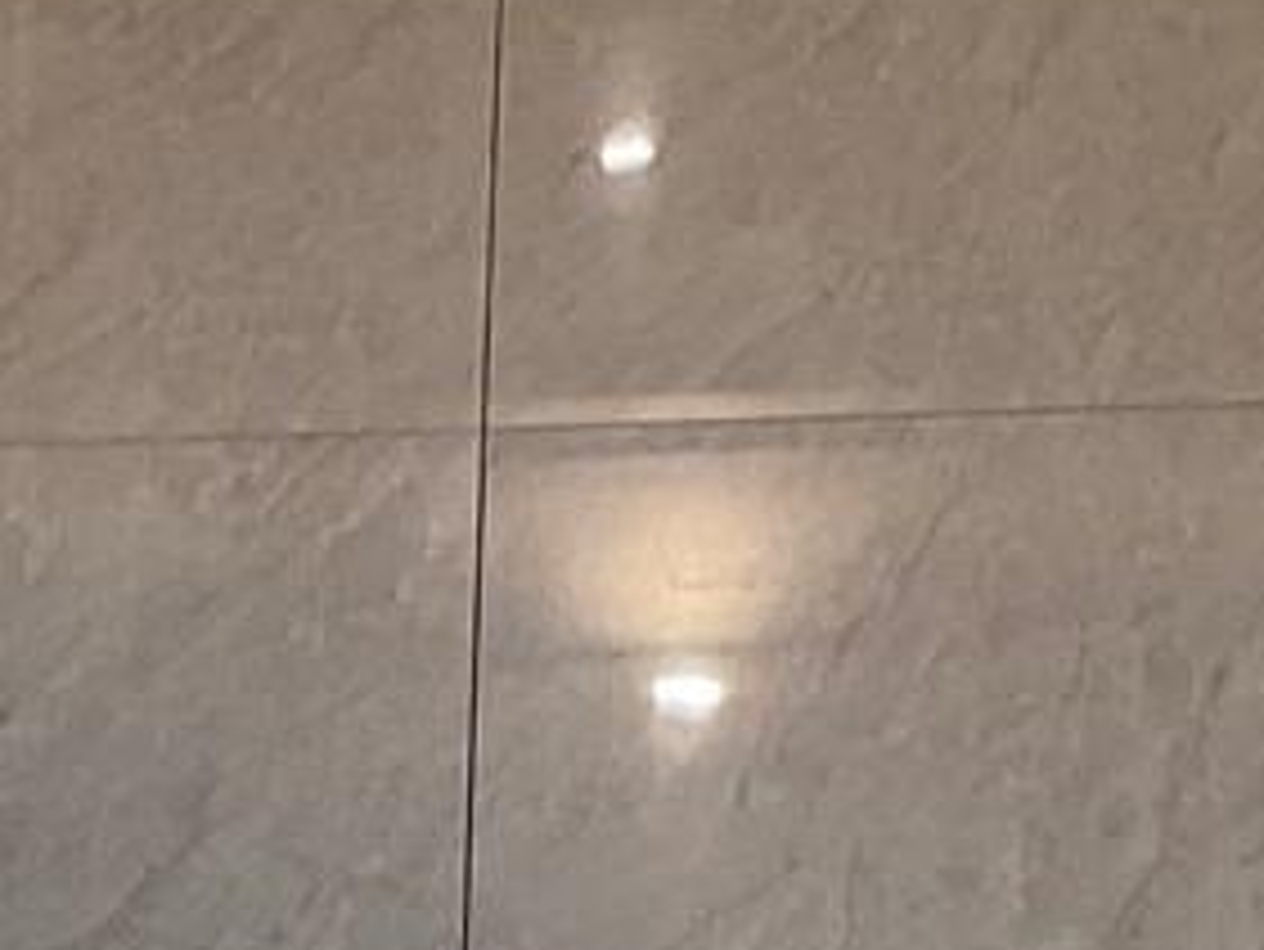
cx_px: 1152
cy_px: -1684
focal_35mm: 165
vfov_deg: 8.0
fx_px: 6028
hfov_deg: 11.9
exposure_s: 1/60
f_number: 1.8
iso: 50
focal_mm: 3
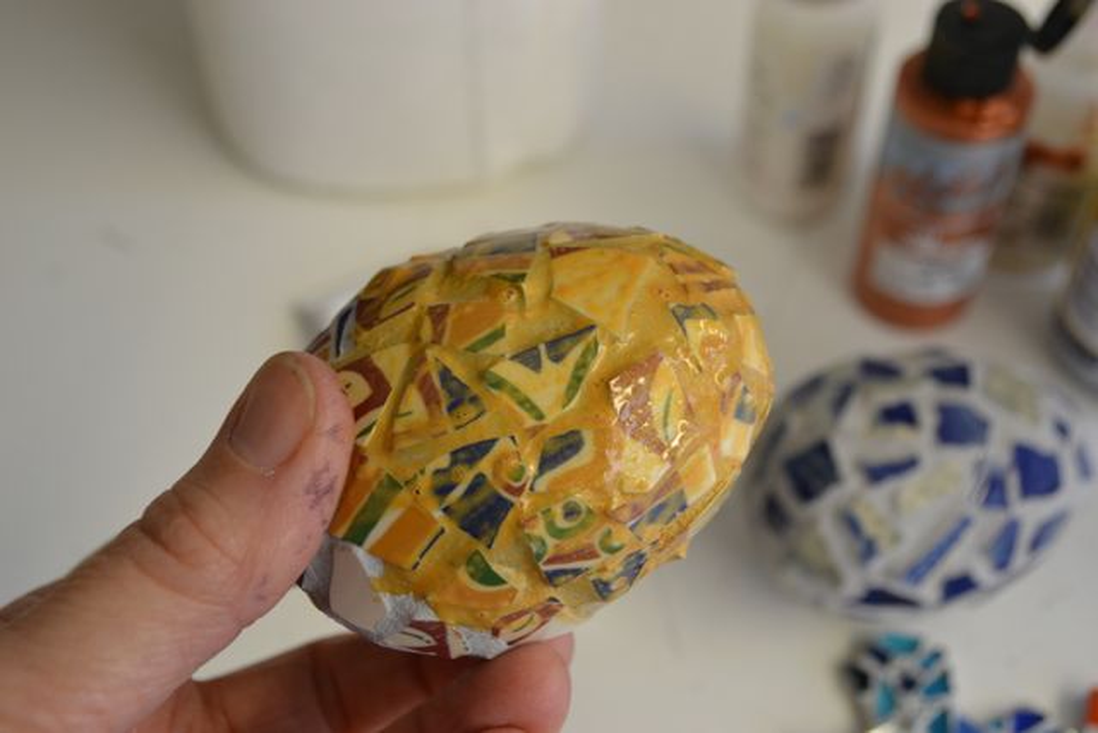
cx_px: 549
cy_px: 366
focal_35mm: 48
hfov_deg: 41.1
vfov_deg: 28.1
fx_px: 1464
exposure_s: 1/30
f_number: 4.8
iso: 320
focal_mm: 32
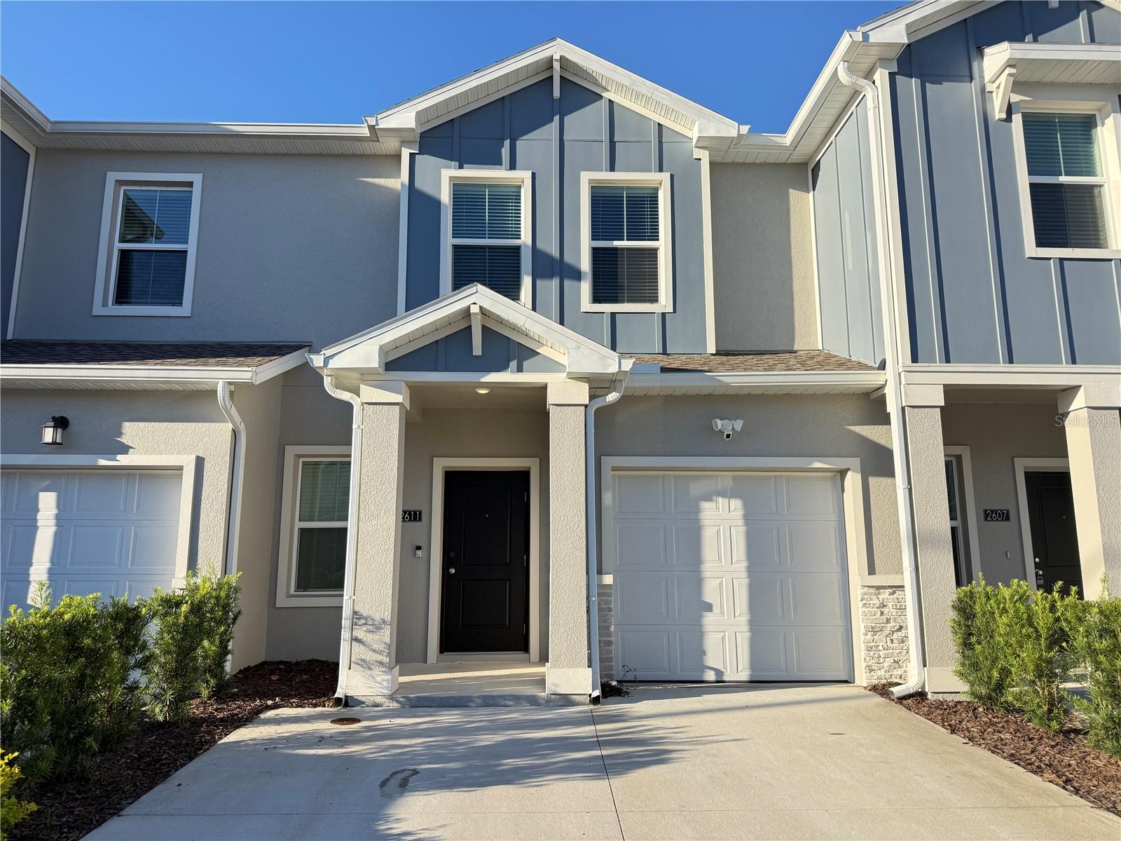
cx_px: 560
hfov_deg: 71.6
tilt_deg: +10.4
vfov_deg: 56.8
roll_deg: -0.4
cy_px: 420
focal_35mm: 24
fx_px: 777
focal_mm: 6.76
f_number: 1.78
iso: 80
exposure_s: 1/2000
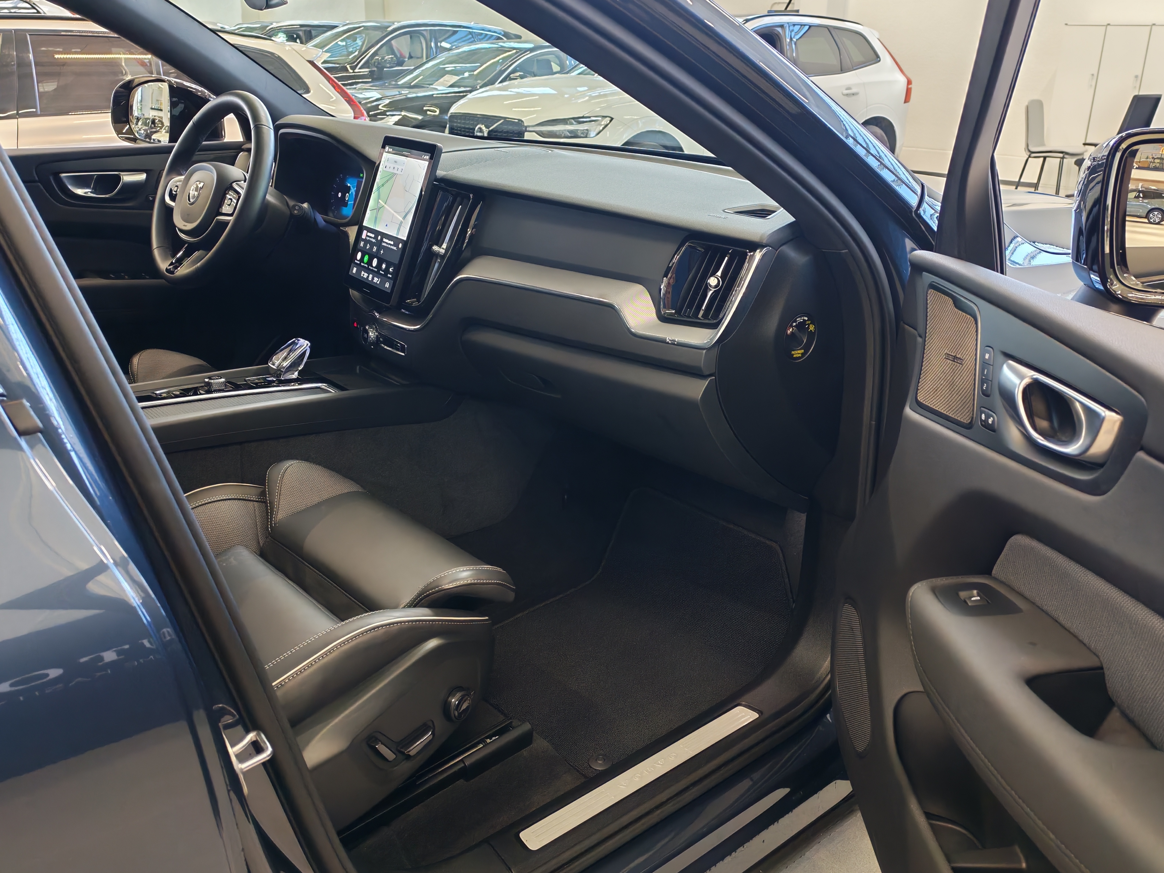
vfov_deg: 45.4
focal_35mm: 31
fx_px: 1042
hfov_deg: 58.4
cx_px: 582
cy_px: 436
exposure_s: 1/100
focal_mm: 6.12
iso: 489
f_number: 1.9
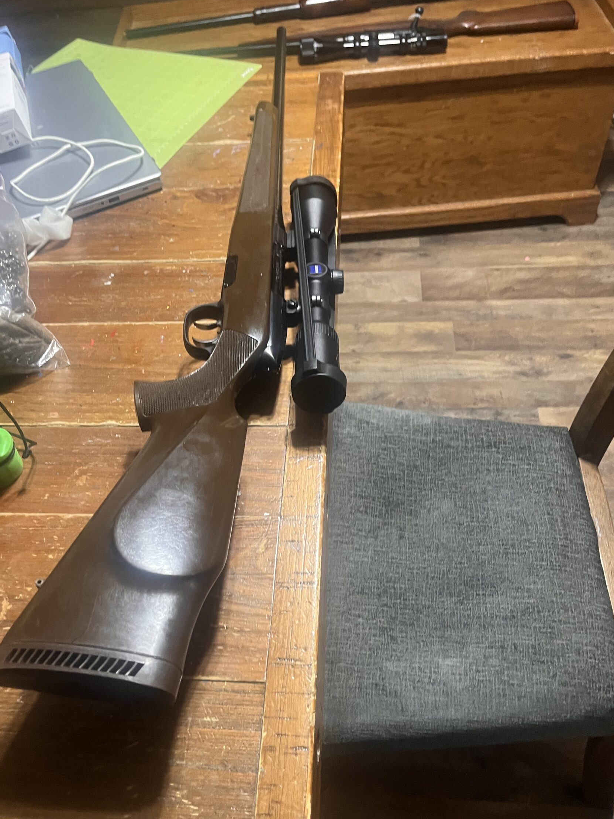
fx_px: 710
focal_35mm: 30
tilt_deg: -54.2
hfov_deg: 46.7
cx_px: 278
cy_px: 468
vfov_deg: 59.7
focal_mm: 5.1
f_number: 1.6
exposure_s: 1/40
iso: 400
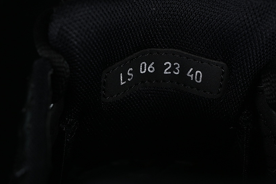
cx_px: 161
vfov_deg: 13.8
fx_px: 759
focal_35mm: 99
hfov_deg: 20.6
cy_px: 88
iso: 160
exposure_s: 1/40
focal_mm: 50
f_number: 6.3
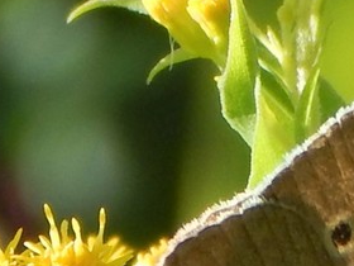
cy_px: 333
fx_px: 11945
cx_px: 299
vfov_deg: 1.3
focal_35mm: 1168
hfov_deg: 1.7
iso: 125
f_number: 5.7
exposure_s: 1/250
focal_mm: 69
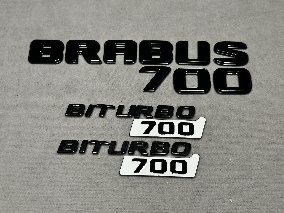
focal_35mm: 48
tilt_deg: -62.3
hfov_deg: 39.7
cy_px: 106
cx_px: 142
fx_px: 394
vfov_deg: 30.3
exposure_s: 1/60
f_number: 1.78
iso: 125
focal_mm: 6.86
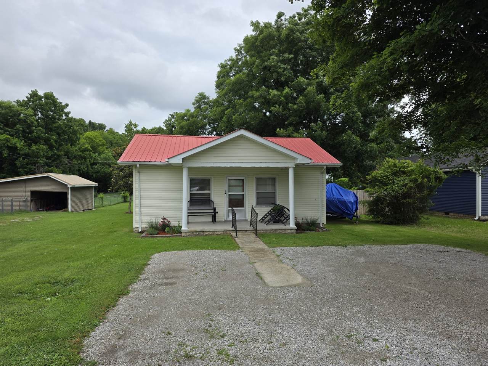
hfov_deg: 73.9
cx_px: 244
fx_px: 324
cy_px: 183
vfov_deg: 58.9
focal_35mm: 23
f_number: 1.7
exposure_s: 1/5296
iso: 80
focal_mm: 6.25
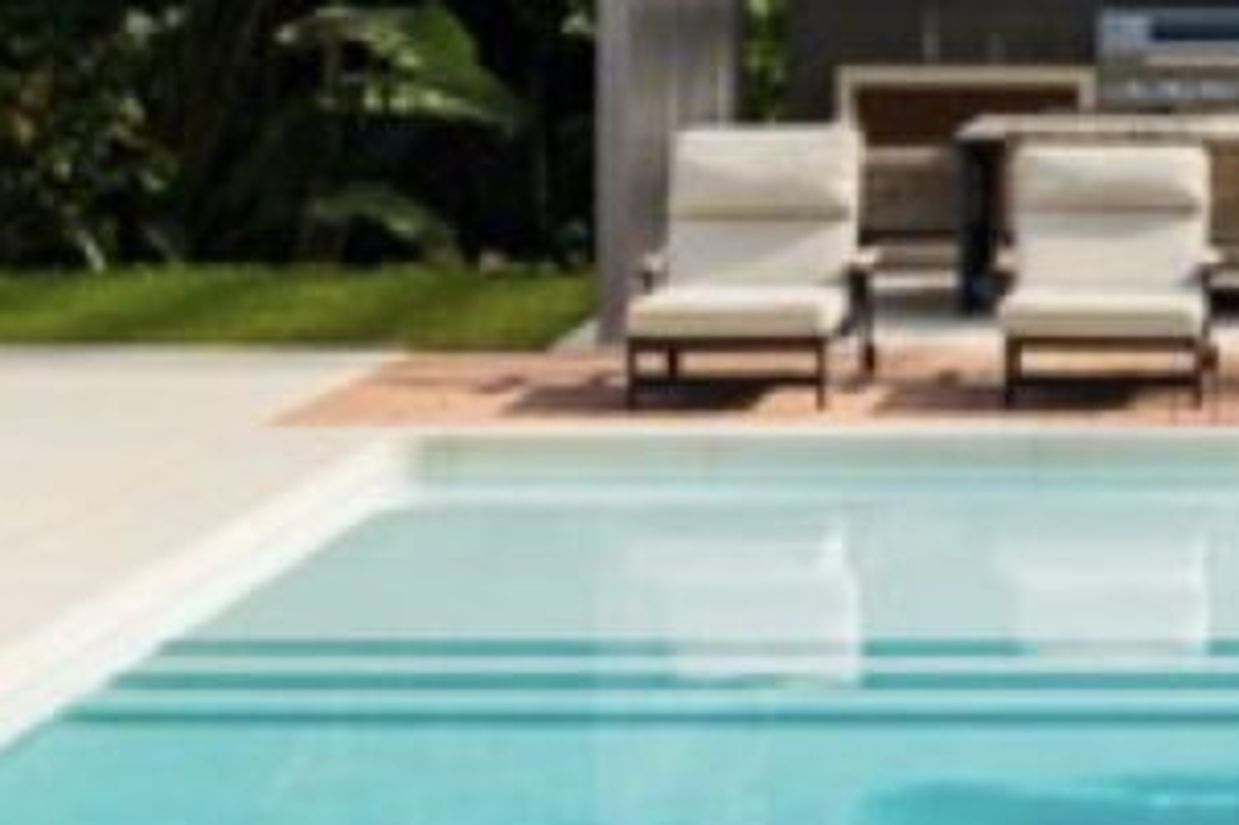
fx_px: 5607
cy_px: -119
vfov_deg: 8.3
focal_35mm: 163
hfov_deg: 12.5
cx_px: 1169
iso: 160
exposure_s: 1/400
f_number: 8
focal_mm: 24
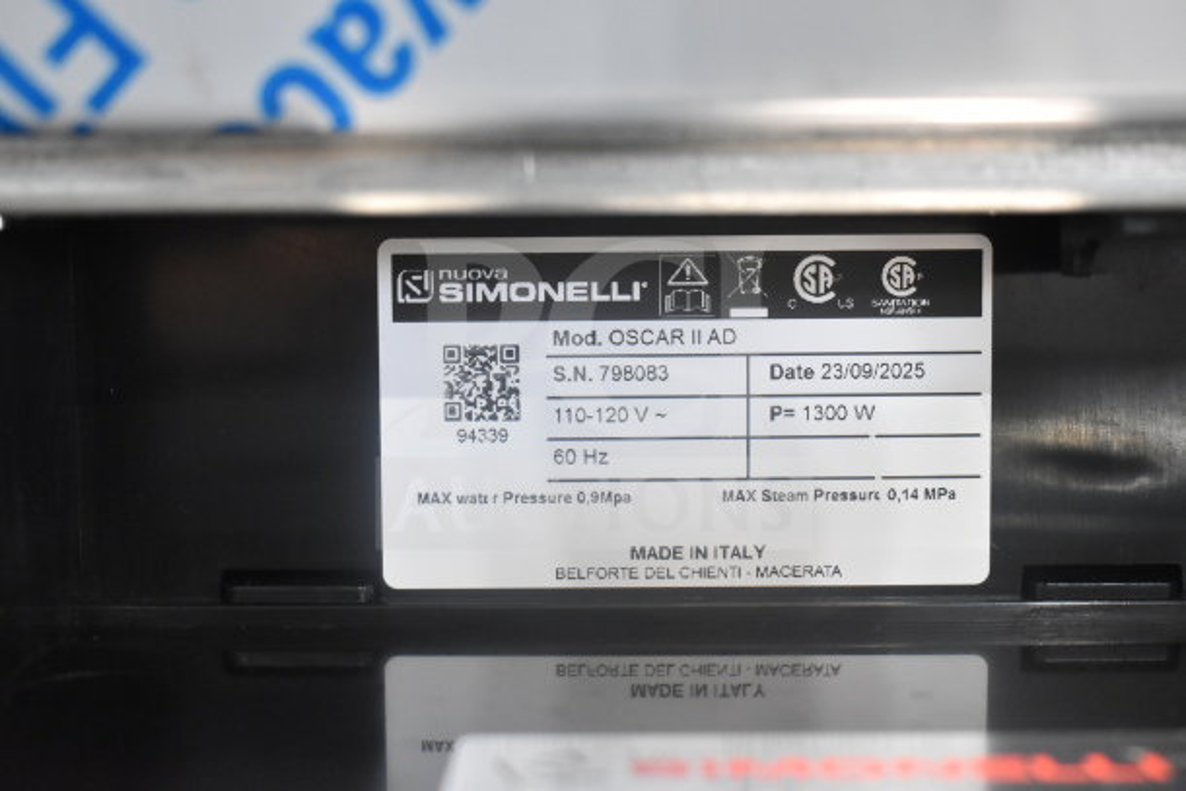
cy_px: 396
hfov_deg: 37.8
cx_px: 593
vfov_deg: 25.8
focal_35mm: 52
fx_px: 1730
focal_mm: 35
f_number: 4.5
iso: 3600
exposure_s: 1/60
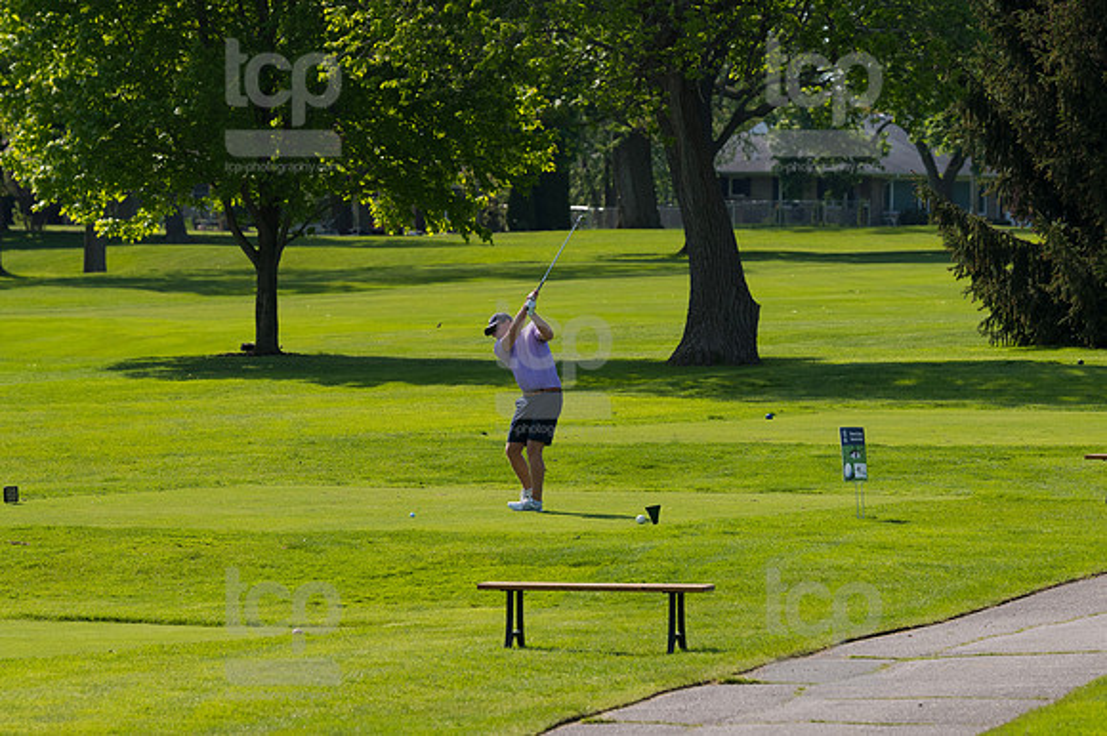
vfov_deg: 4.6
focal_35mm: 300
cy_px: 368
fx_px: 9219
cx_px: 554
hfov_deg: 6.9
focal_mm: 200
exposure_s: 1/1600
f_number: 5.6
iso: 320
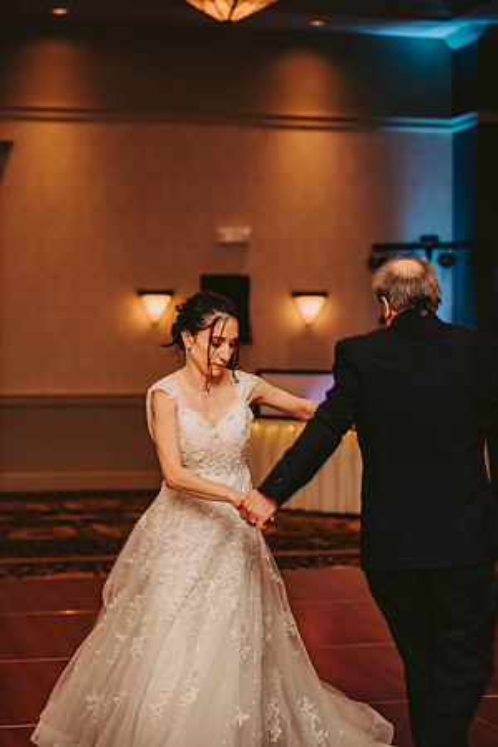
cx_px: 249
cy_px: 374
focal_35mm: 80
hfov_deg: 17.1
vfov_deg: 25.4
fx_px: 1660
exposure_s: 1/60
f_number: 2.8
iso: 800
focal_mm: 80
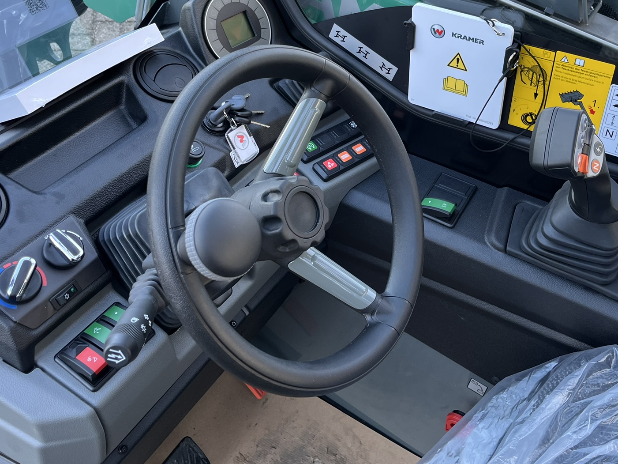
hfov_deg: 48.9
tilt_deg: -40.3
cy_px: 134
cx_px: 344
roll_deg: -13.6
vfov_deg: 37.1
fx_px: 678
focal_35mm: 38
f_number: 1.6
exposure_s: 1/122
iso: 64
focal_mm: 5.1
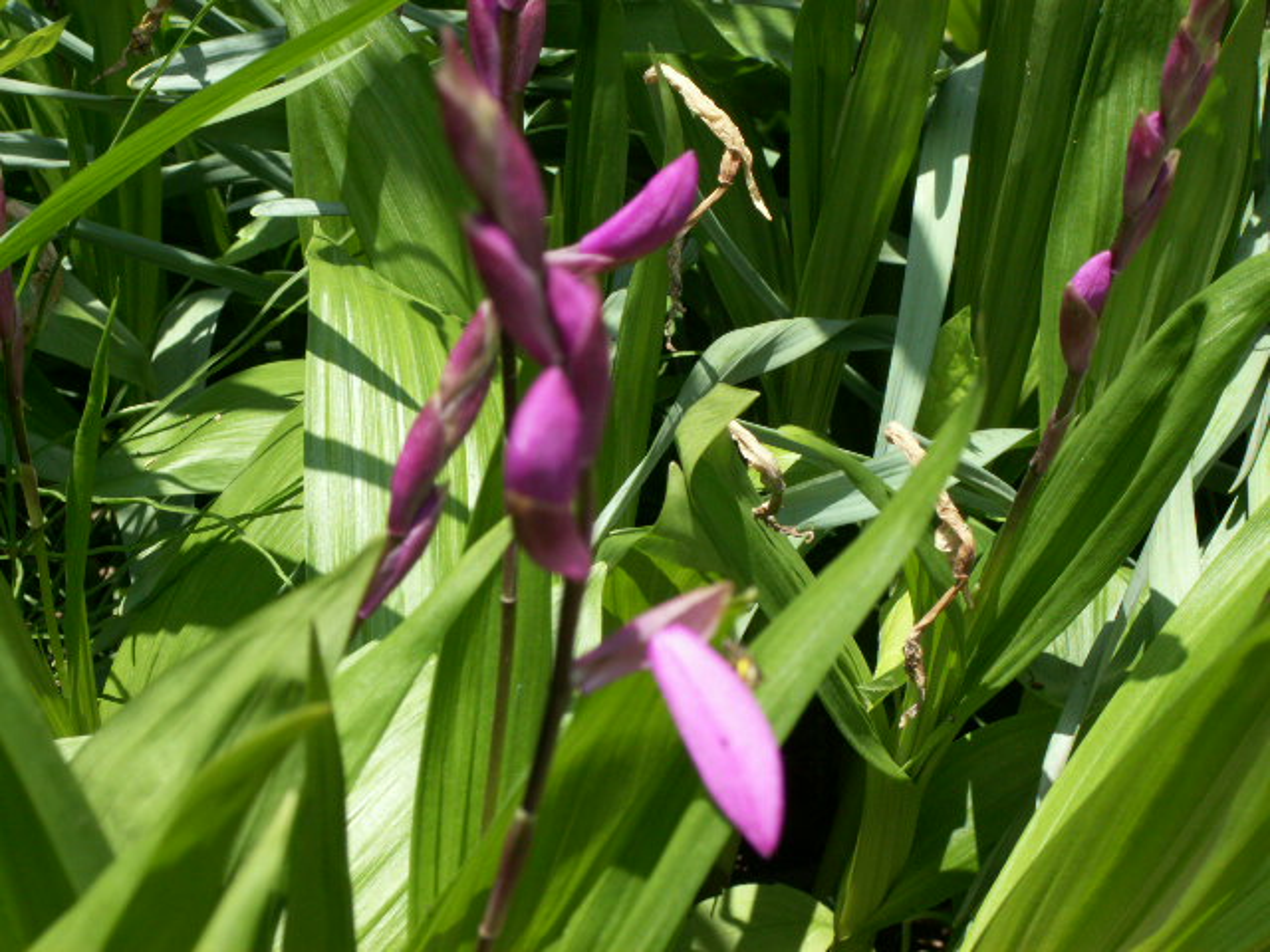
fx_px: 3192
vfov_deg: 17.0
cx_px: 635
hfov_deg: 22.5
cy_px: 476
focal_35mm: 87
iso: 50
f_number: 5.6
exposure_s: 1/125
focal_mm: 14.53
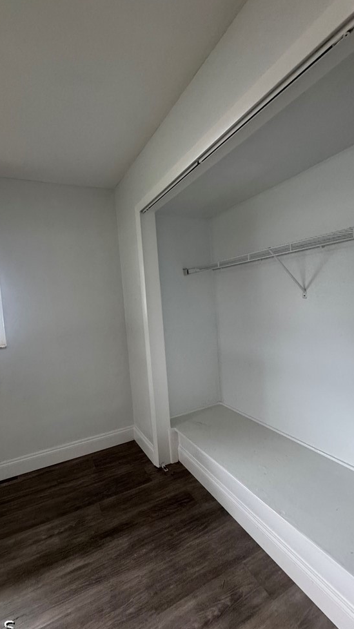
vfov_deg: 99.4
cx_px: 155
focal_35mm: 16
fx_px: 267
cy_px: 313
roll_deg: +4.1
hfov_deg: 66.8
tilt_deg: -1.4
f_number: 2.2
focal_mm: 2.22
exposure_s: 1/60
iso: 320
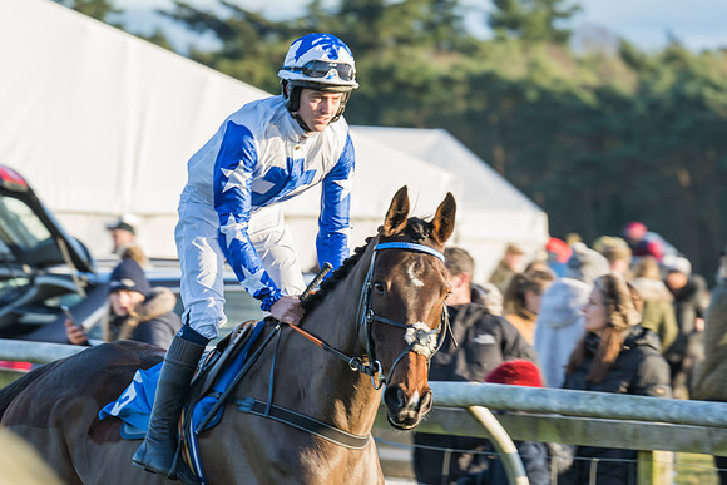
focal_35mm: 338
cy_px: 273
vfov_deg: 4.1
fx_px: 6831
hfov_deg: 6.1
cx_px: 389
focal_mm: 200
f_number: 5.6
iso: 200
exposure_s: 1/200
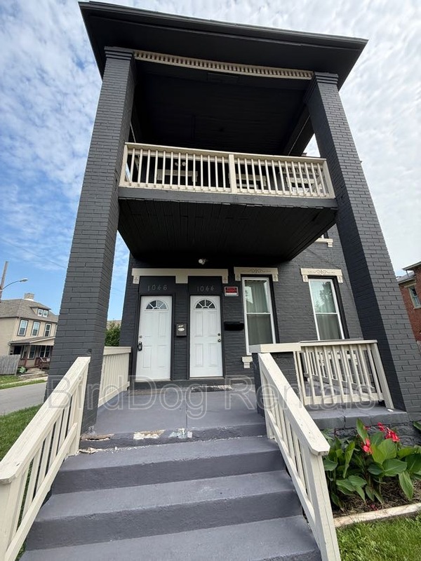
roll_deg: +1.6
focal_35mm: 14
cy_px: 280
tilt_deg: +18.2
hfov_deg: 85.7
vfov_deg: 102.1
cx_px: 210
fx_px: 227
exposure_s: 1/596
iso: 50
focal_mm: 2.22
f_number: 2.2
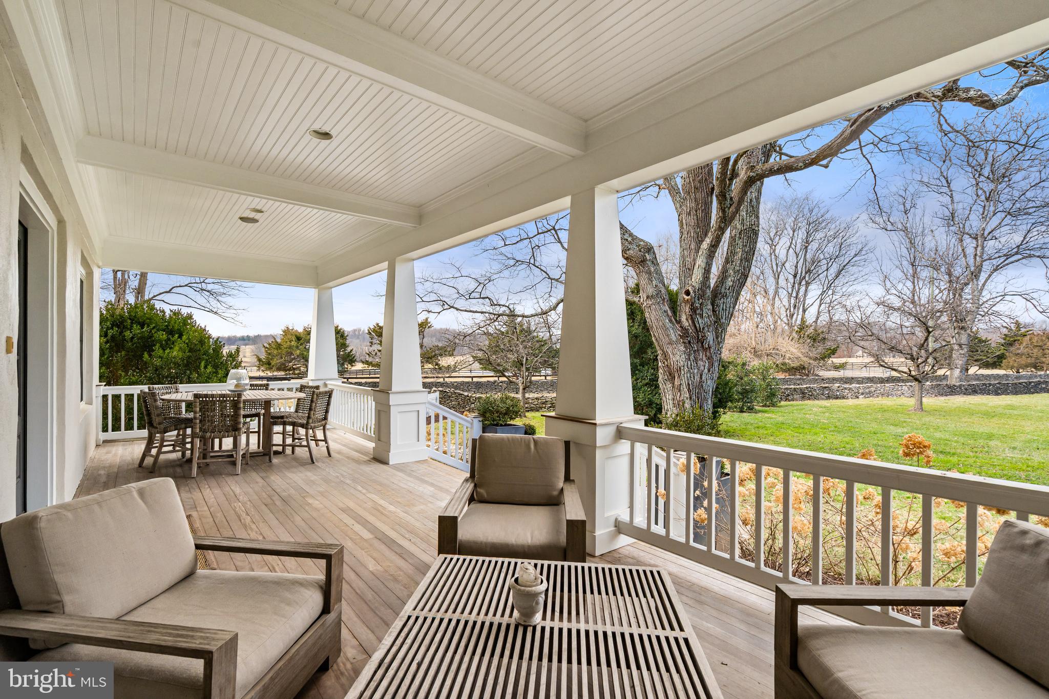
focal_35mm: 16
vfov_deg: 73.7
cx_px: 524
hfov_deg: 96.7
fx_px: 466
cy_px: 350
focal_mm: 16
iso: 320
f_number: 10
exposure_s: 1/100
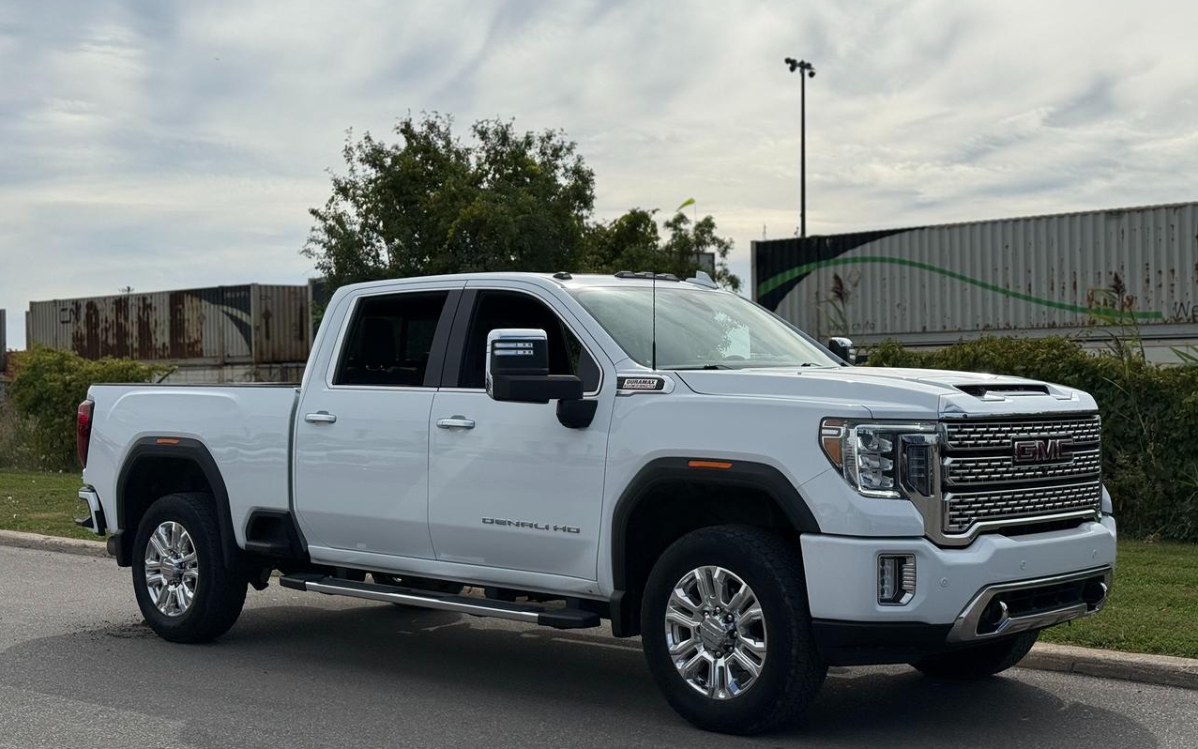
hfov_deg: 39.6
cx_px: 599
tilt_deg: +1.8
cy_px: 352
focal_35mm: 51
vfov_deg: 25.3
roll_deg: +0.4
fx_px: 1665
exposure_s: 1/11364
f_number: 1.78
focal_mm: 6.76
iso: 80
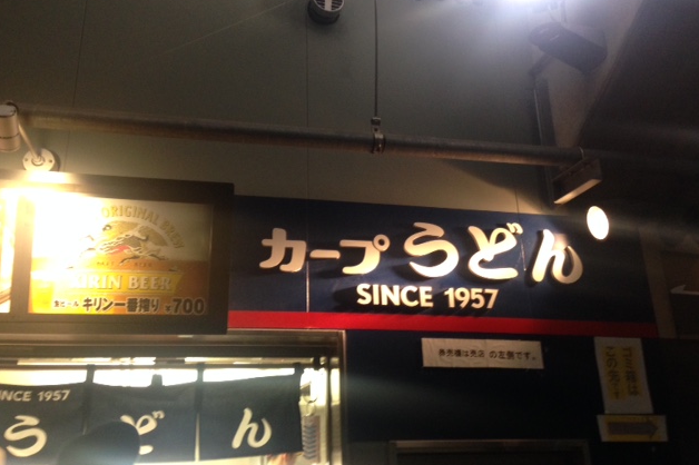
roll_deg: +2.4
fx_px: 679
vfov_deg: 37.8
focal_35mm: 35
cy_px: 215
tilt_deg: +21.5
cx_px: 345
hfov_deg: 54.5
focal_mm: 4.12
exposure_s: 1/20
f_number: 2.4
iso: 160
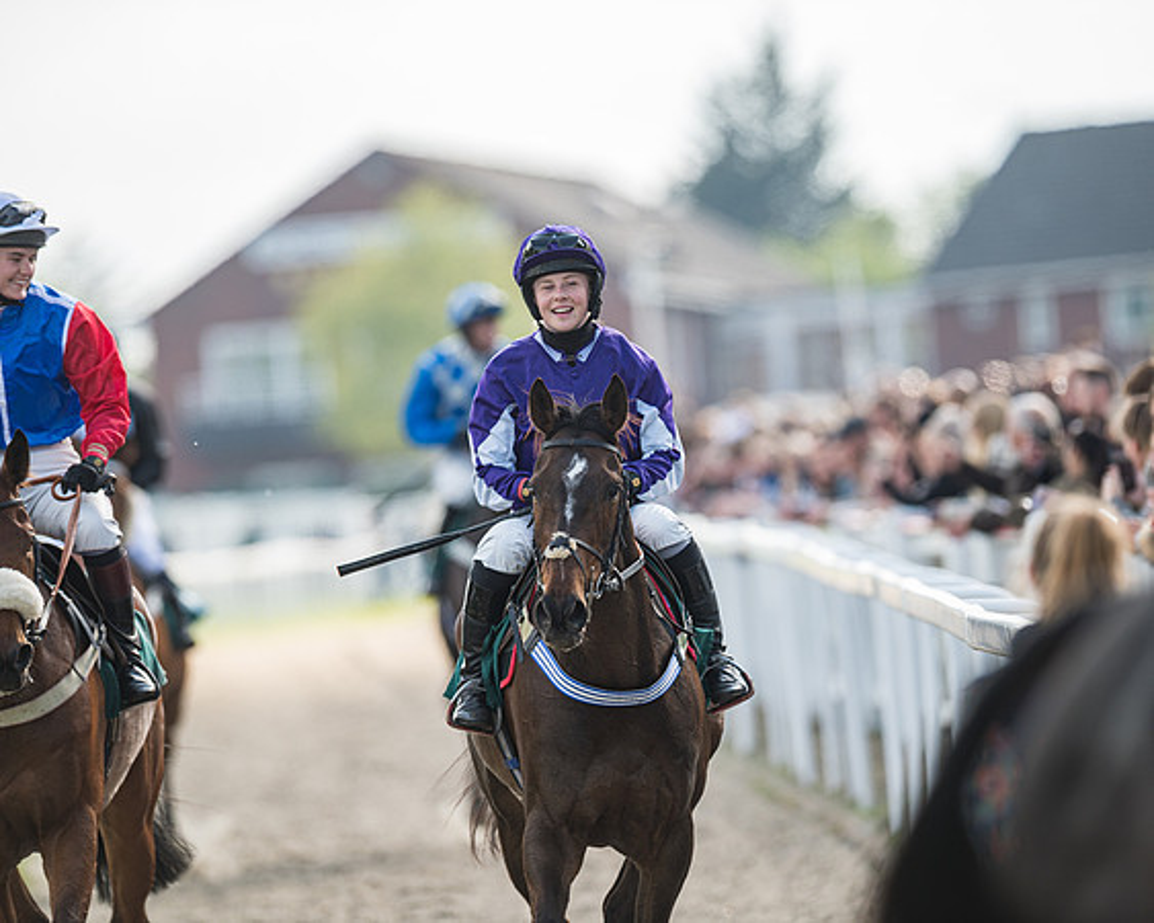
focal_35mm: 451
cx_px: 577
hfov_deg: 4.3
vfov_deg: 3.4
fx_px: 15399
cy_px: 462
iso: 160
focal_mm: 400
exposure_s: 1/640
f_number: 5
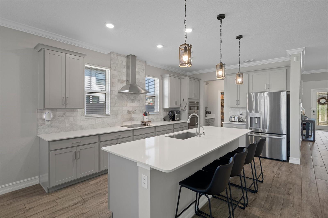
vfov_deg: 70.4
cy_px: 109
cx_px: 164
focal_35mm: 17
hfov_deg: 93.3
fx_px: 155
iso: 320
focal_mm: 17
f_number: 9
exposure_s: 1.3
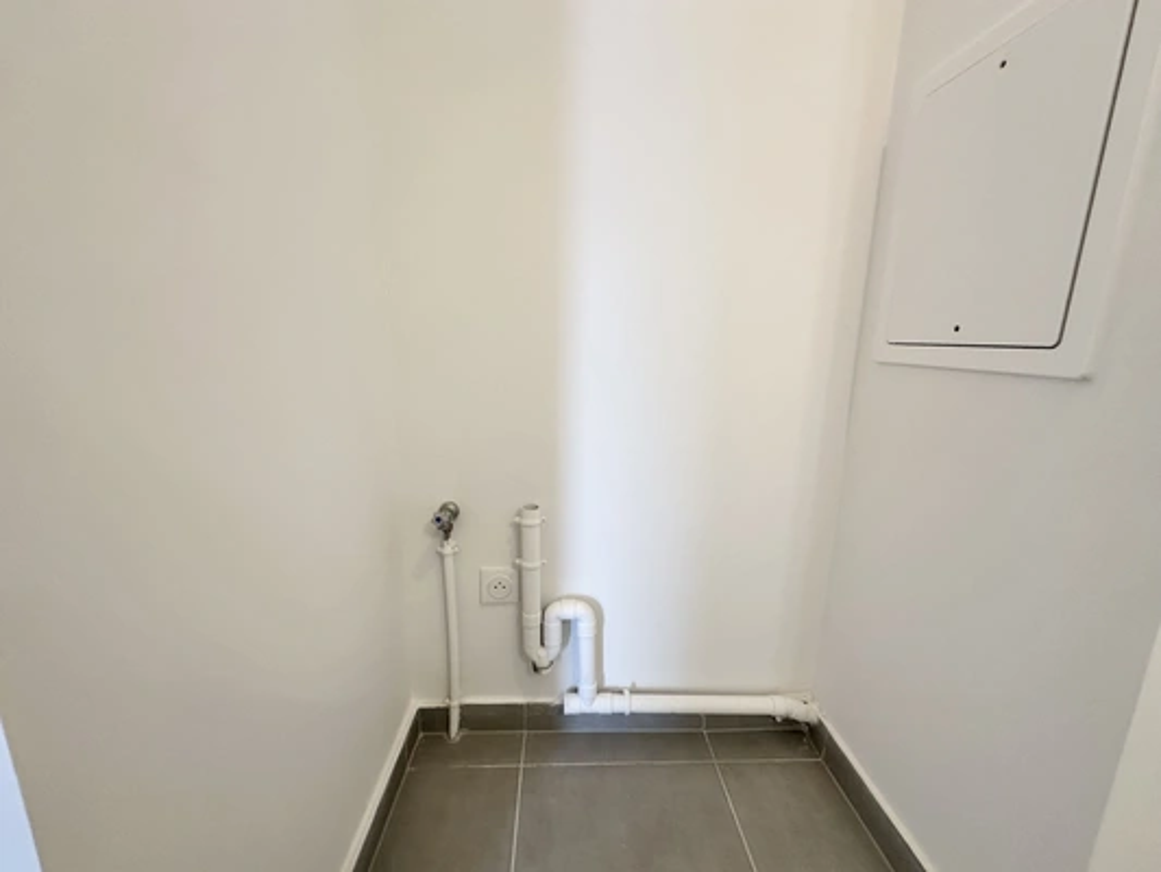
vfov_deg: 85.7
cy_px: 436
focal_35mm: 14
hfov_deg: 102.1
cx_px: 580
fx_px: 470
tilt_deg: -10.0
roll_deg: -0.2
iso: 160
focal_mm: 2.22
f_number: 2.2
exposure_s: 1/100
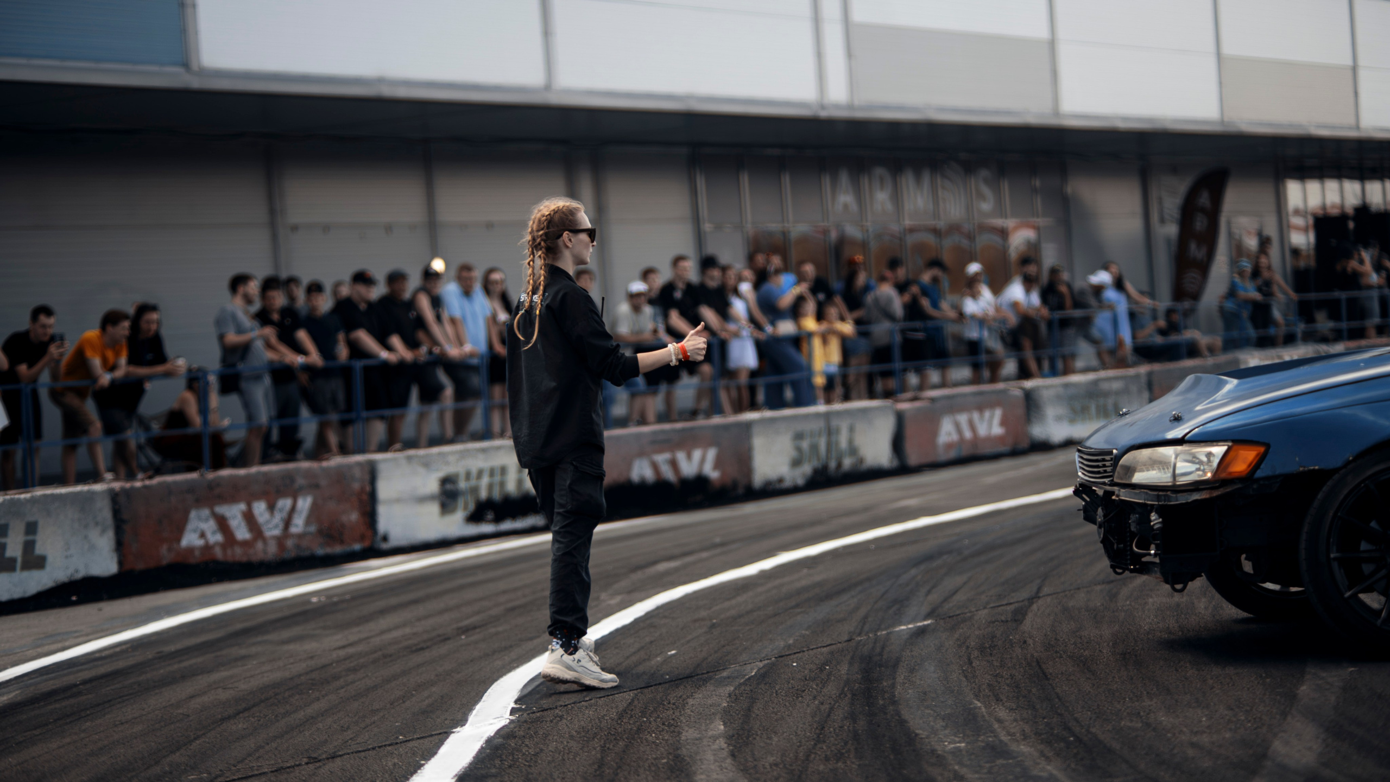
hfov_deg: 23.9
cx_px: 695
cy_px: 391
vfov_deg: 13.6
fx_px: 3282
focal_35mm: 89
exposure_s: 1/320
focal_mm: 85
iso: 640
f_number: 1.8
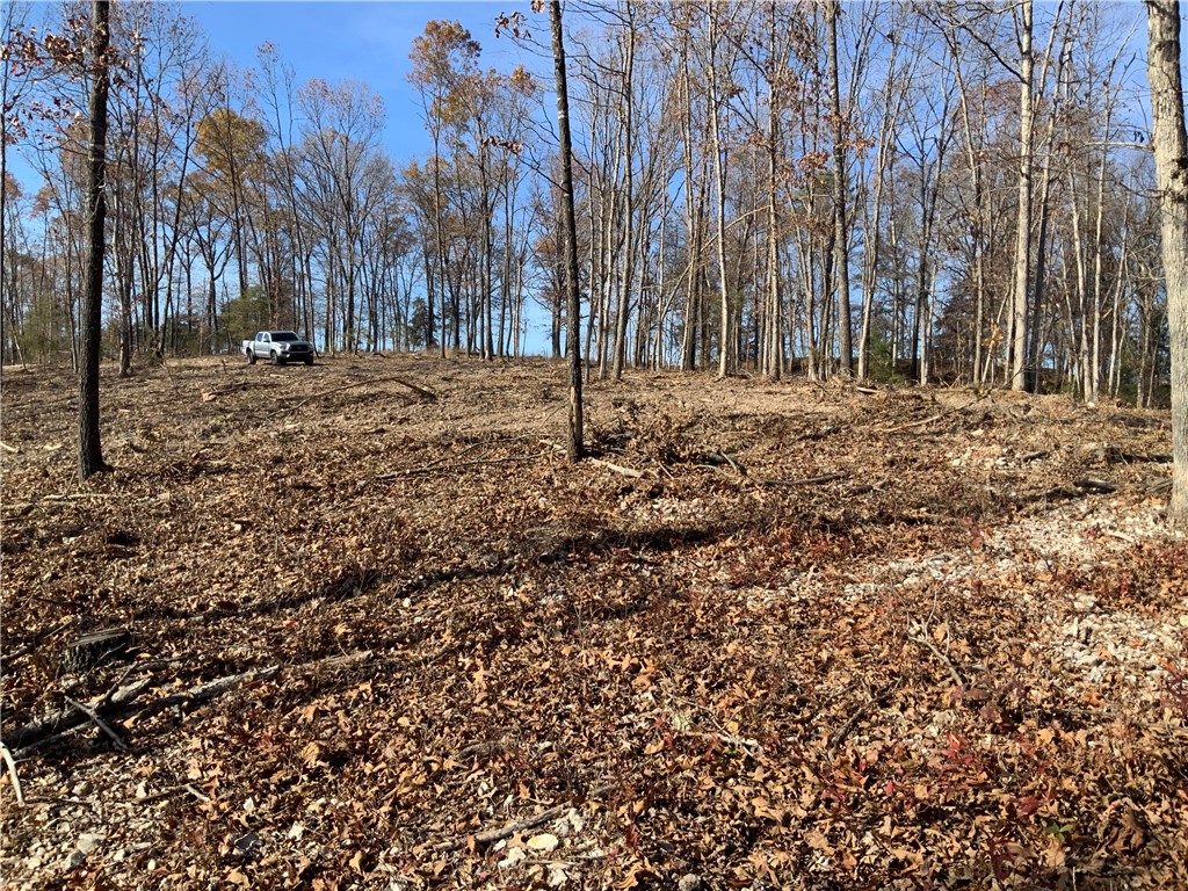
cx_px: 594
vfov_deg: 48.2
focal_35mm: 29
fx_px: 995
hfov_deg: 61.7
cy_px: 446
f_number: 1.8
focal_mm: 3
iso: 16
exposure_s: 1/1221
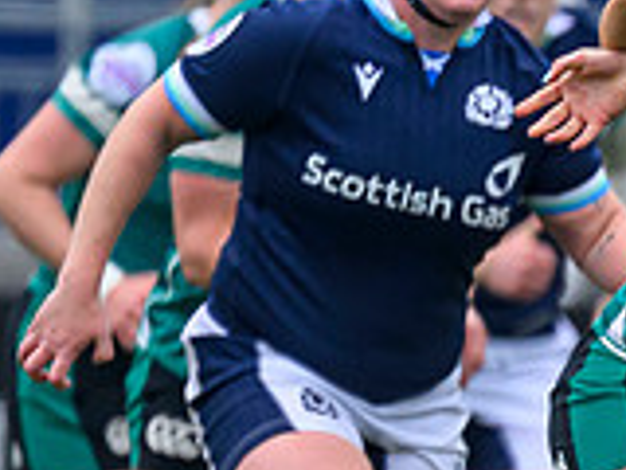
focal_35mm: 3553
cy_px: 604
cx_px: 1336
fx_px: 64253
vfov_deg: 0.4
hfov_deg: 0.6
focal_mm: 560
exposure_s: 1/4000
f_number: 4
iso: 1250
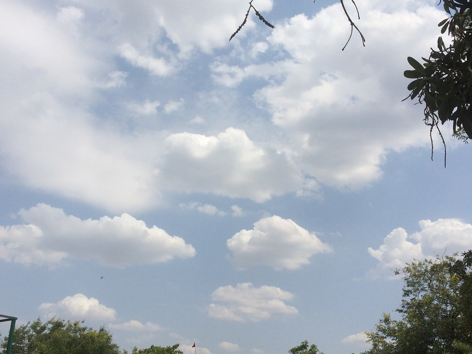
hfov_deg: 47.8
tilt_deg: +24.7
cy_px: 163
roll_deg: -1.4
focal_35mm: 39
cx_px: 218
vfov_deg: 36.8
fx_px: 532
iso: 32
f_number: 2.2
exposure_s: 1/5882
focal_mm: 4.15
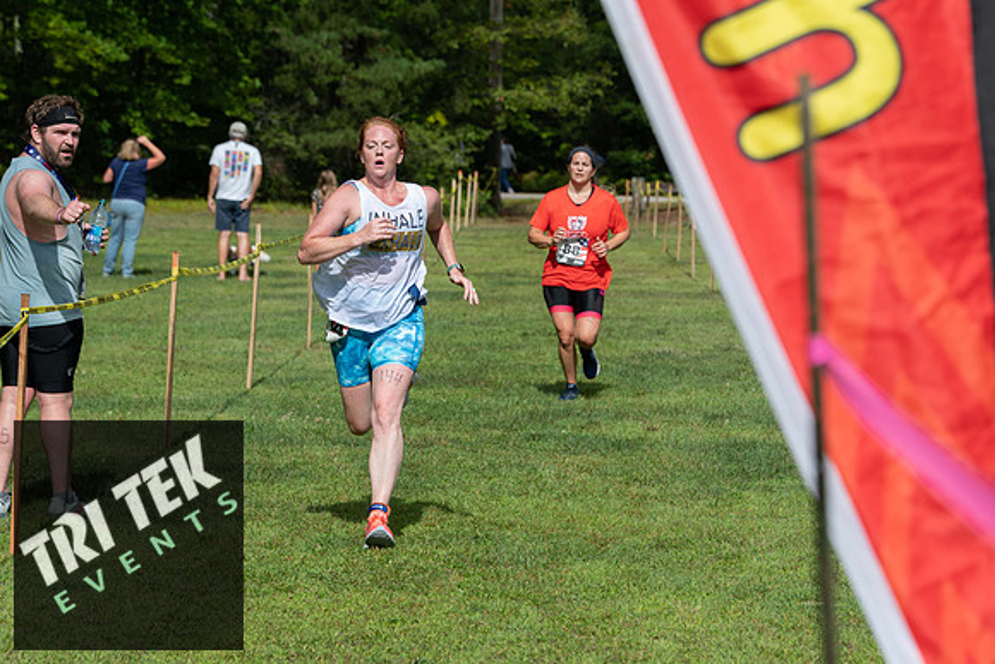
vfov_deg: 10.6
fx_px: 3594
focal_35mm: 130
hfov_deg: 15.8
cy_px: 332
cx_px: 498
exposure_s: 1/1250
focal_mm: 130
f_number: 6.3
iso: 200
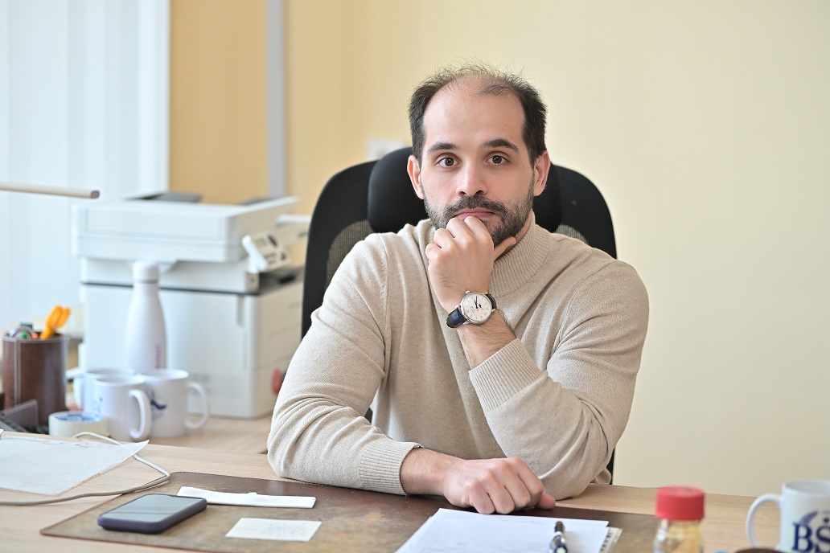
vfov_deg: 14.7
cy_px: 276
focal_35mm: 93
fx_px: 2144
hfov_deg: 21.9
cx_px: 415
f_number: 2.8
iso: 500
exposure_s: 1/200
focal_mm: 93
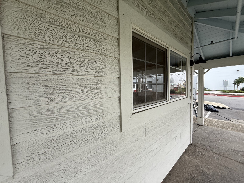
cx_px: 122
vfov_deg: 85.7
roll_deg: +1.6
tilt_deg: -3.6
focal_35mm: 14
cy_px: 92
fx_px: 99
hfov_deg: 102.1
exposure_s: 1/99
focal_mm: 2.22
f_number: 2.2
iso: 125
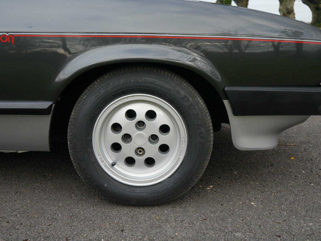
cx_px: 167
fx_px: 445
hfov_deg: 39.6
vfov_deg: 30.2
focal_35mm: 48
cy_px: 104
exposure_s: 1/60
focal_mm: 20
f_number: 4.2
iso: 160
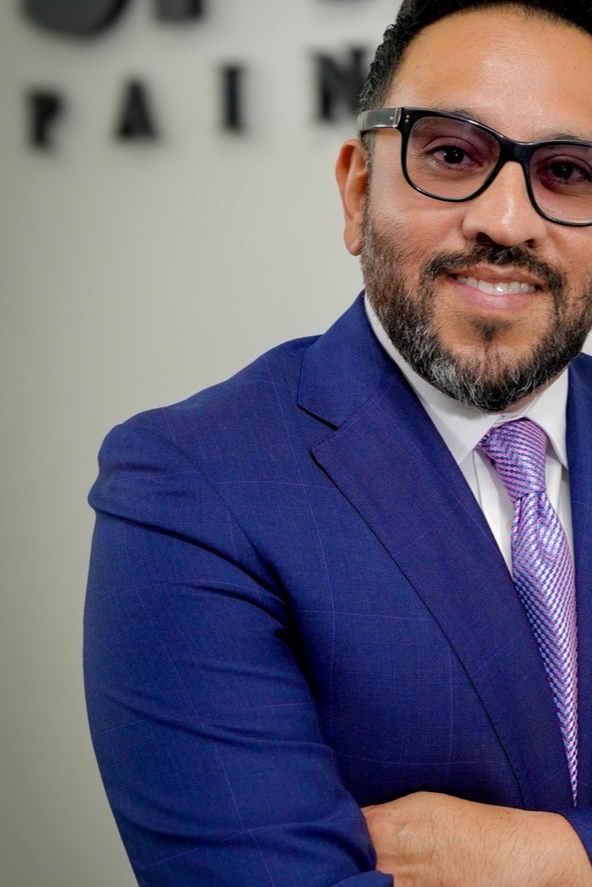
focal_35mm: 66
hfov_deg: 20.4
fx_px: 1627
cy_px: 442
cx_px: 483
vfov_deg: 30.5
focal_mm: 40
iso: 800
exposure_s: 1/160
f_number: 4
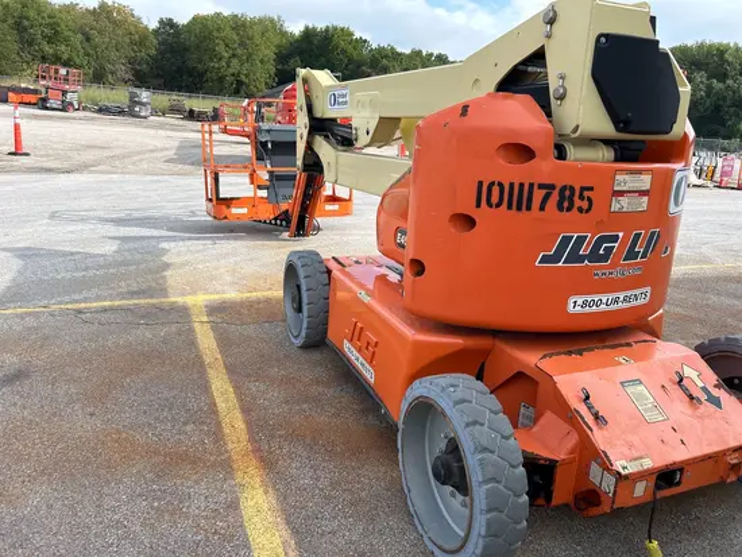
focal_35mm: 26
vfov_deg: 53.1
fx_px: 558
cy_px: 278
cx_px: 371
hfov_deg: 67.3
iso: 50
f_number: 1.5
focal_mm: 5.7
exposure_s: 1/1751
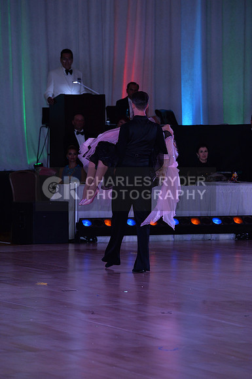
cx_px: 126
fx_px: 2106
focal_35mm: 200
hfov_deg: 6.8
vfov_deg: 10.3
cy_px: 190
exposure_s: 1/250
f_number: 5.6
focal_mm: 200
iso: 2000
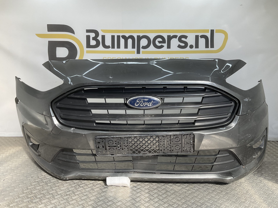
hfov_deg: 61.7
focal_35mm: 29
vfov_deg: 48.2
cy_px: 104
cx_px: 139
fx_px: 233
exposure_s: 1/249
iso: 16
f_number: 1.8
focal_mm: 3
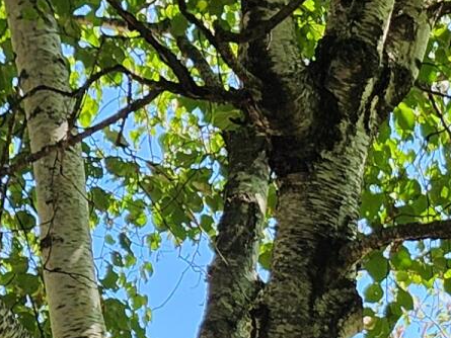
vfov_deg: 8.9
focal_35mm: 155
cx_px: 812
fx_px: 2020
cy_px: 731
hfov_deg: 11.8
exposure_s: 1/456
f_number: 1.8
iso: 20
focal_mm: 5.4
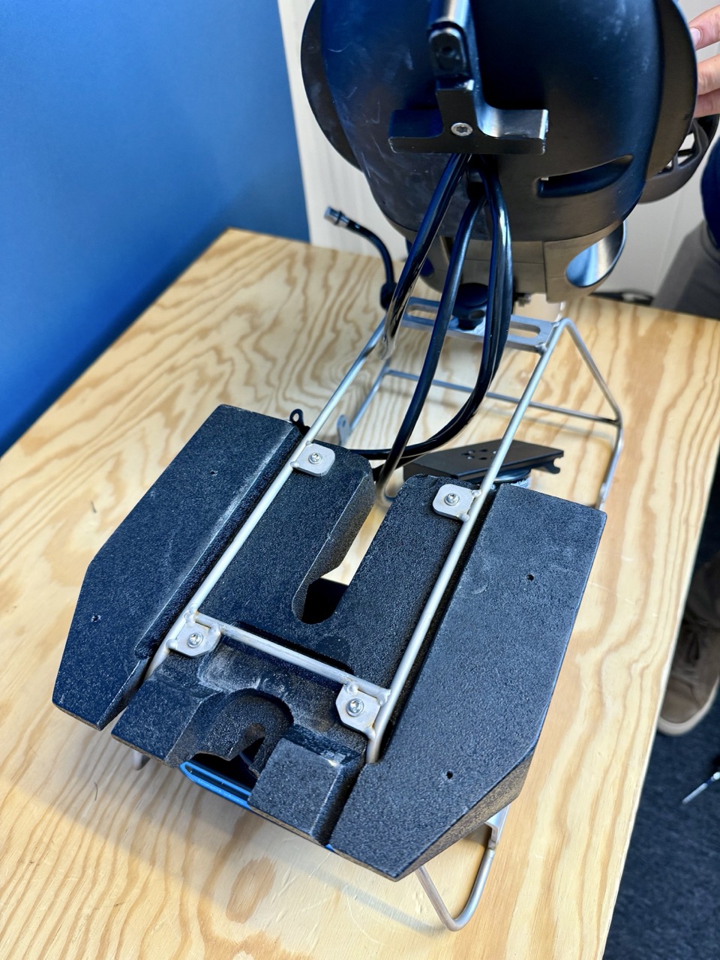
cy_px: 480
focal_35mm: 24
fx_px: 666
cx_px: 360
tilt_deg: -50.8
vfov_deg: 71.6
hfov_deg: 56.8
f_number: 1.78
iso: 200
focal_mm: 6.76
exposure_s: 1/50
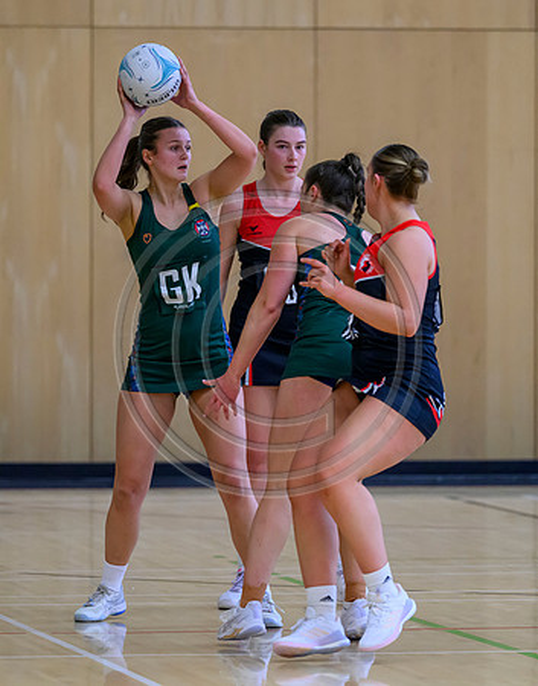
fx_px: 6016
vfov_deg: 6.5
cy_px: 330
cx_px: 247
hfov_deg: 5.1
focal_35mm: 299
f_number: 3.2
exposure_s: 1/1000
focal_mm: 200
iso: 4000
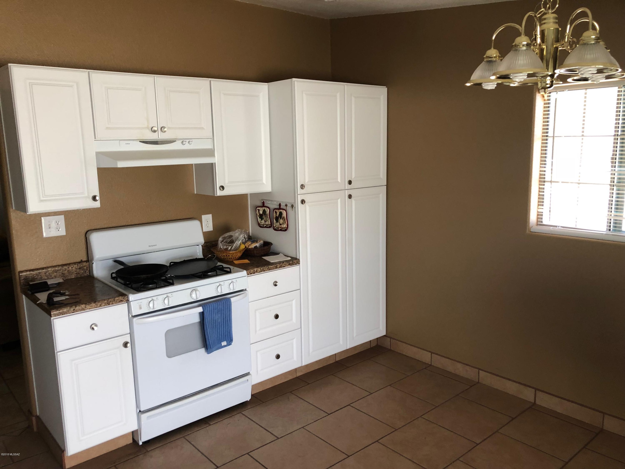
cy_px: 234
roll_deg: -0.6
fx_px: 506
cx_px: 312
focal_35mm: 28
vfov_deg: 49.7
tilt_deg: -9.6
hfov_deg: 63.4
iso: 32
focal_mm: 3.99
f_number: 1.8
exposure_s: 1/24
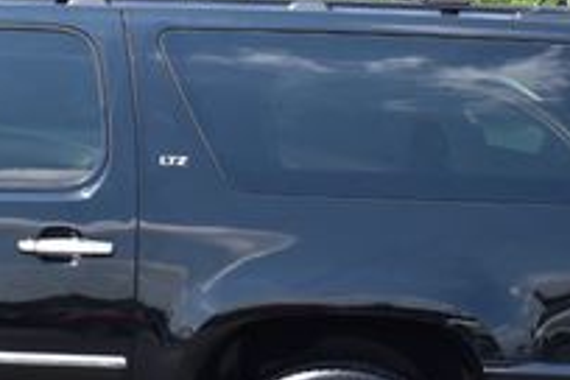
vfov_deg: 8.6
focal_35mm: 160
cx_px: -75
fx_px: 2533
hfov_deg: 12.6
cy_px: 271
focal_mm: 34
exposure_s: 1/320
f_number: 10
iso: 400
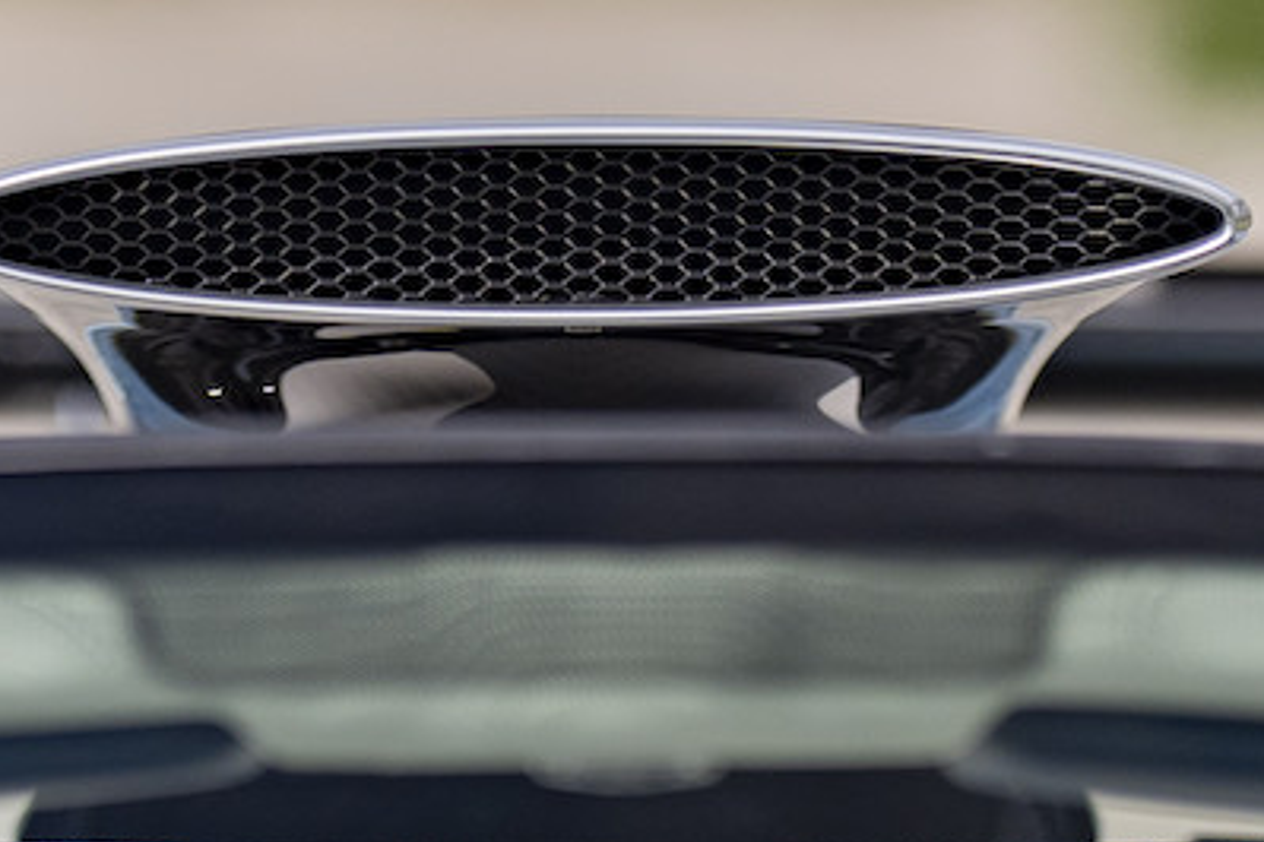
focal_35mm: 648
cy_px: 1322
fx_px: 22750
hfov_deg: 3.2
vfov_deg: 2.1
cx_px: 621
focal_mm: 135
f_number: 1.8
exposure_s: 1/5000
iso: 250
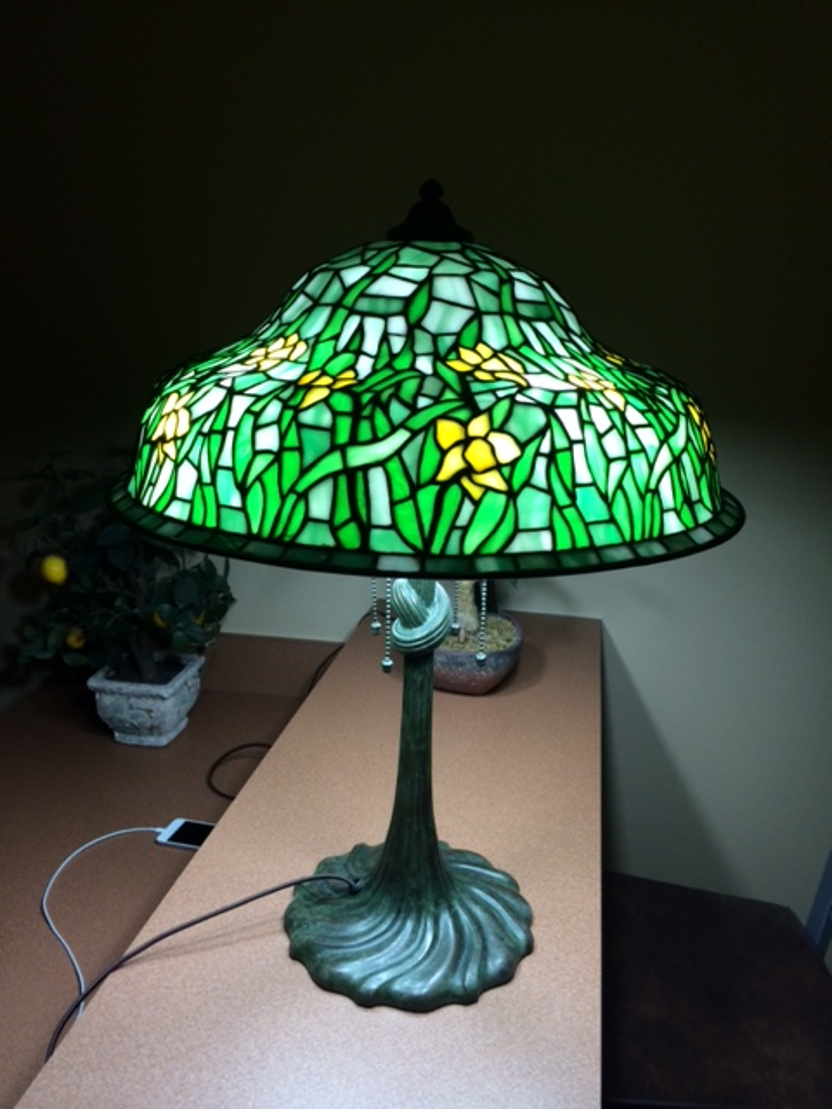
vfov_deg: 60.0
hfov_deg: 46.8
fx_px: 961
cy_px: 554
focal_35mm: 30
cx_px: 416
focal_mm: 4.12
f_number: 2.2
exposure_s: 1/30
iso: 64
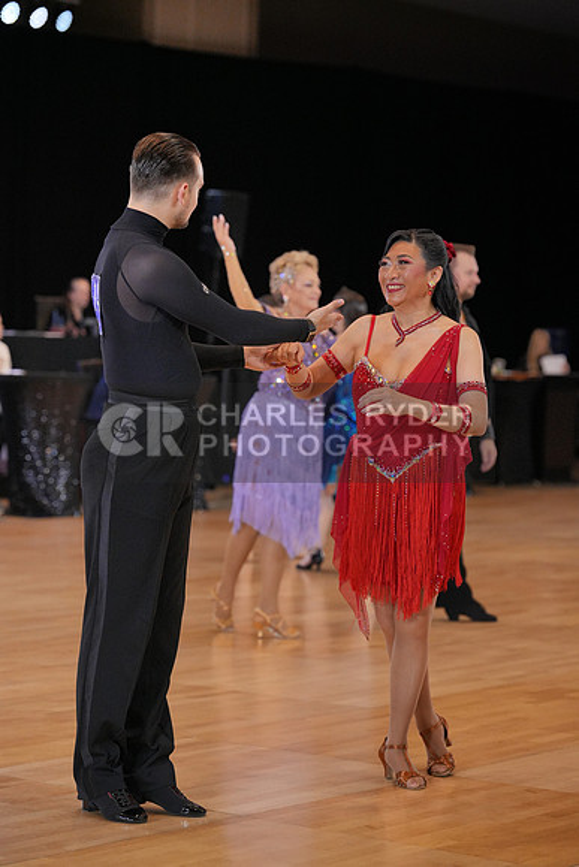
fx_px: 2411
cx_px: 290
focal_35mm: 100
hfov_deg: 13.7
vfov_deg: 20.4
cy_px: 434
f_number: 3.5
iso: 2500
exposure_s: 1/500
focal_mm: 100
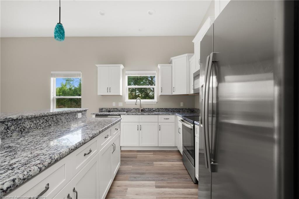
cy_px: 100
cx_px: 150
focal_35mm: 17
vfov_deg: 70.4
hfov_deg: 93.3
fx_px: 141
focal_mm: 17
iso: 400
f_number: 11
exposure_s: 1/2
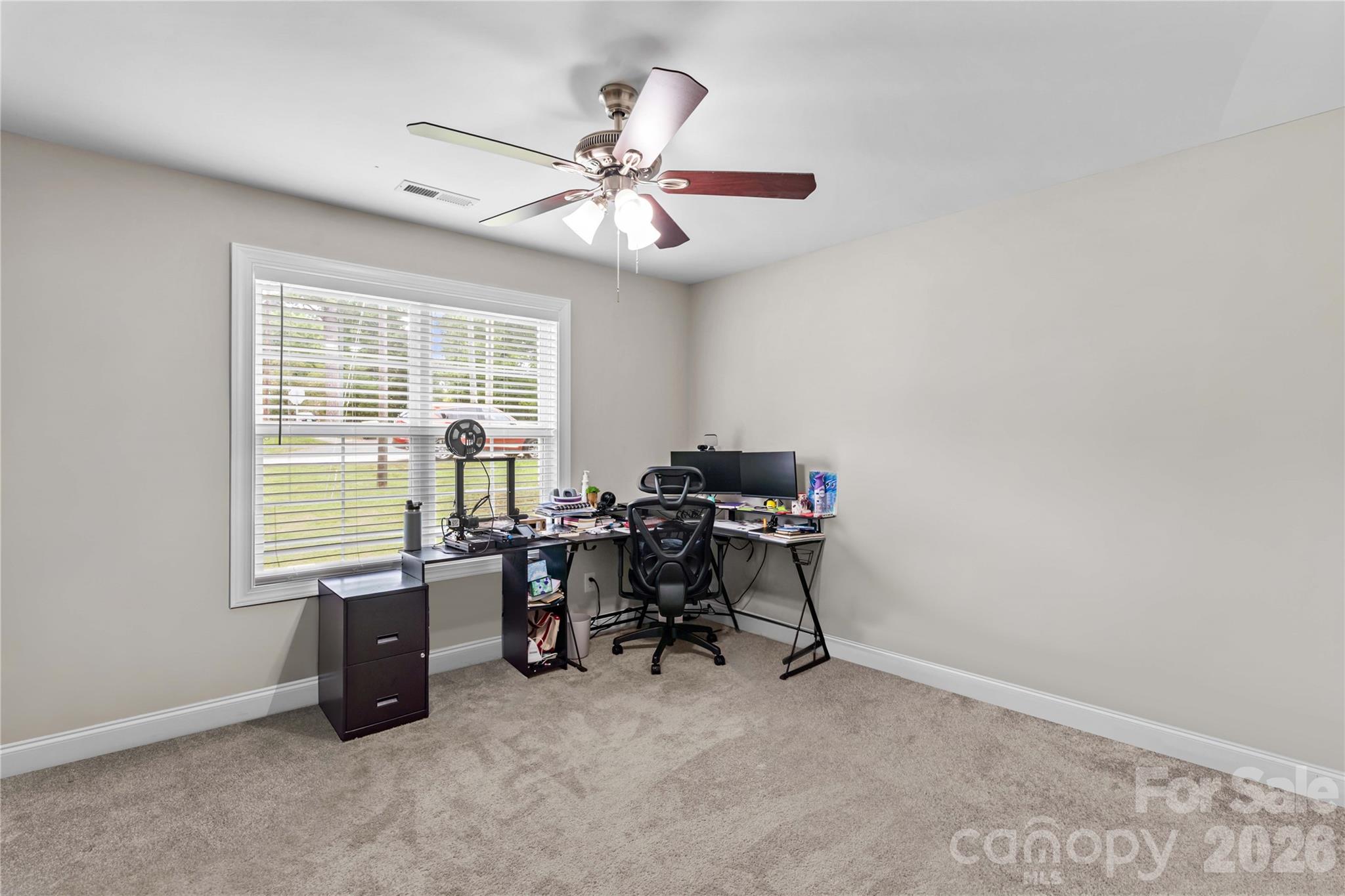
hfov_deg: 96.7
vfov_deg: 73.7
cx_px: 672
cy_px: 448
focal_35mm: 16
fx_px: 598
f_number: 8
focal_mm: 16
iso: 100
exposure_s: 1/5
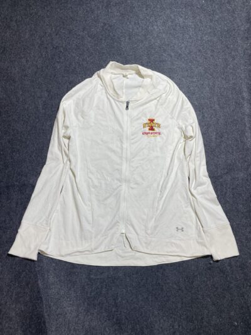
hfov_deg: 53.1
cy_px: 168
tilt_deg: -55.2
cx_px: 126
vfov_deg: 67.3
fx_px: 251
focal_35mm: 26
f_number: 1.6
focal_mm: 4.2
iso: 64
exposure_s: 1/100
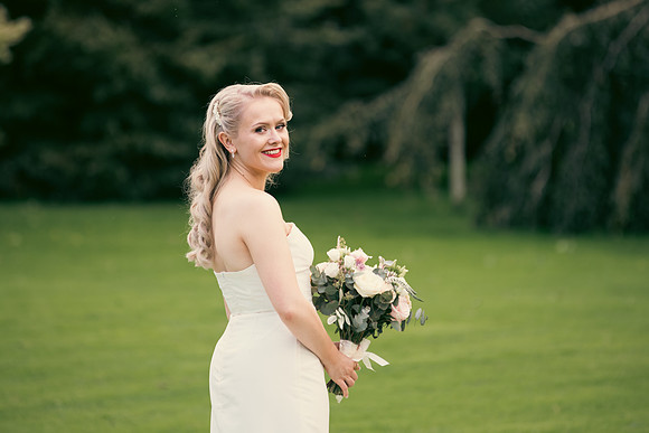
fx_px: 3606
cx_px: 324
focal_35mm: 200
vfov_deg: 6.9
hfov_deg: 10.3
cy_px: 216
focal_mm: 200
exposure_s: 1/320
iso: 160
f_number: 3.5
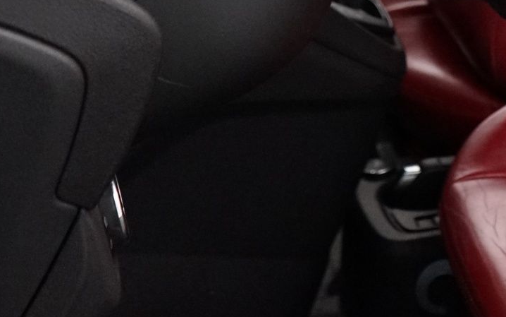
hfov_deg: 17.7
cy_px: -187
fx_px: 1517
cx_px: 658
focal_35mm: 110
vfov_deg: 11.3
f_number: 4
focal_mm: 31
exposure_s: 1/160
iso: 4000
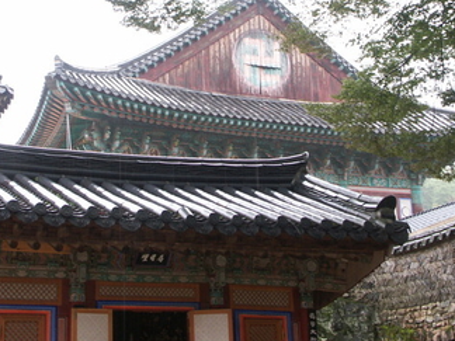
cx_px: 218
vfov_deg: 20.7
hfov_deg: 27.4
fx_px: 933
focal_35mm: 71
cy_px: 193
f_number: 7.1
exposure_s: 1/25
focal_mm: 12.06
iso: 100
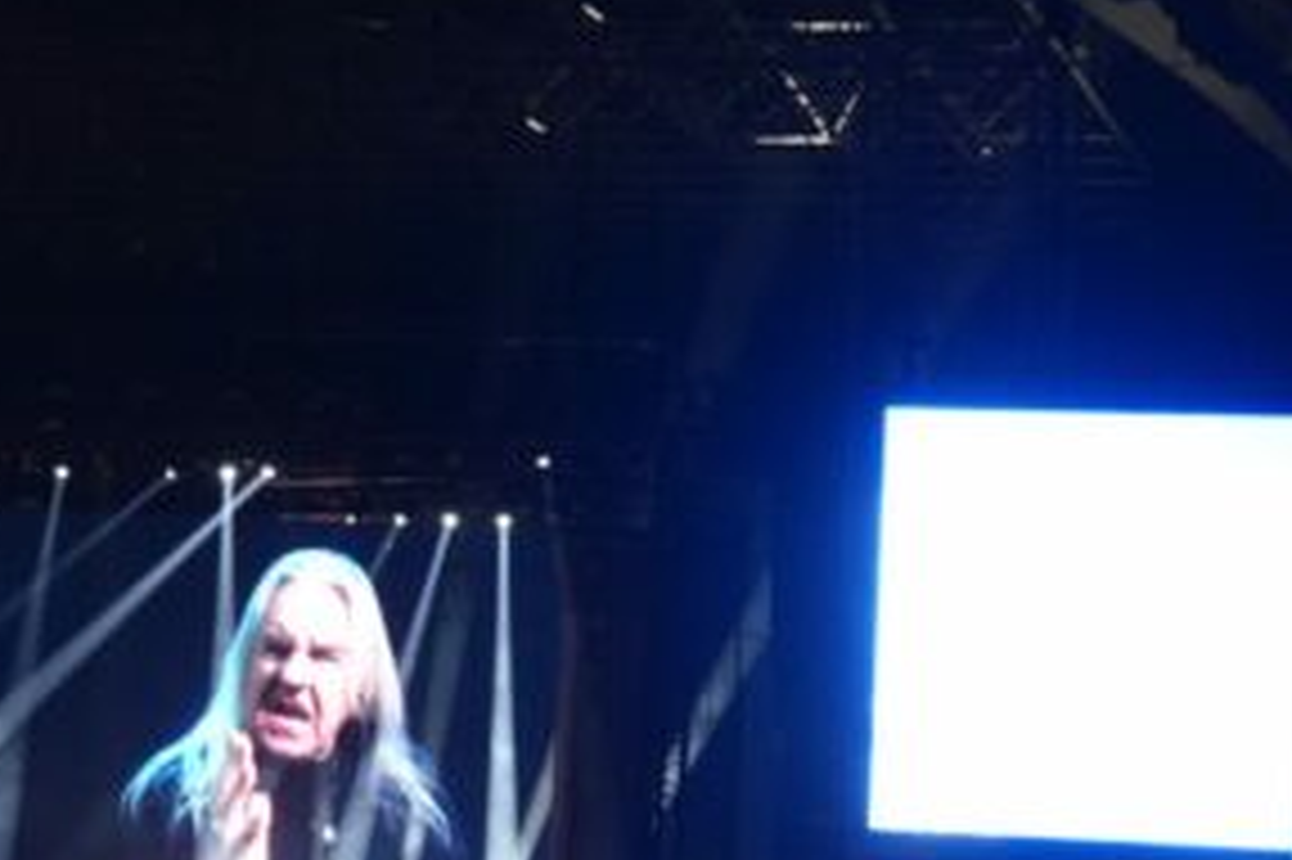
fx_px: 3886
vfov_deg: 12.6
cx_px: 432
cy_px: 657
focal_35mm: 108
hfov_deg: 18.8
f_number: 4
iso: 3200
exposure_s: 1/60
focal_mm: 27
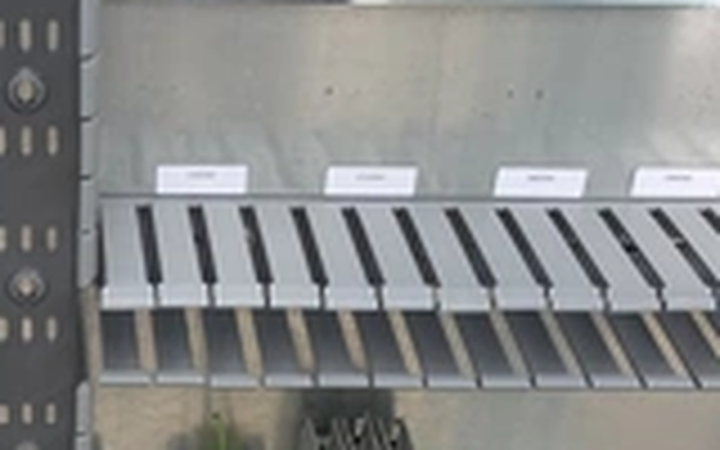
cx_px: 117
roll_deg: -2.6
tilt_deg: -31.5
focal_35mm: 82
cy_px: 504
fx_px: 1609
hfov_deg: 24.7
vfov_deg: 15.5
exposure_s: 1/136
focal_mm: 3.3
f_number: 2.4
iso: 25
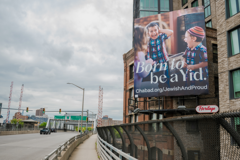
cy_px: 80
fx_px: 233
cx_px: 120
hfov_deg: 54.4
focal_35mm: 35
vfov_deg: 37.9
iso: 500
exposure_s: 1/800
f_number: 5.6
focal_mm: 35
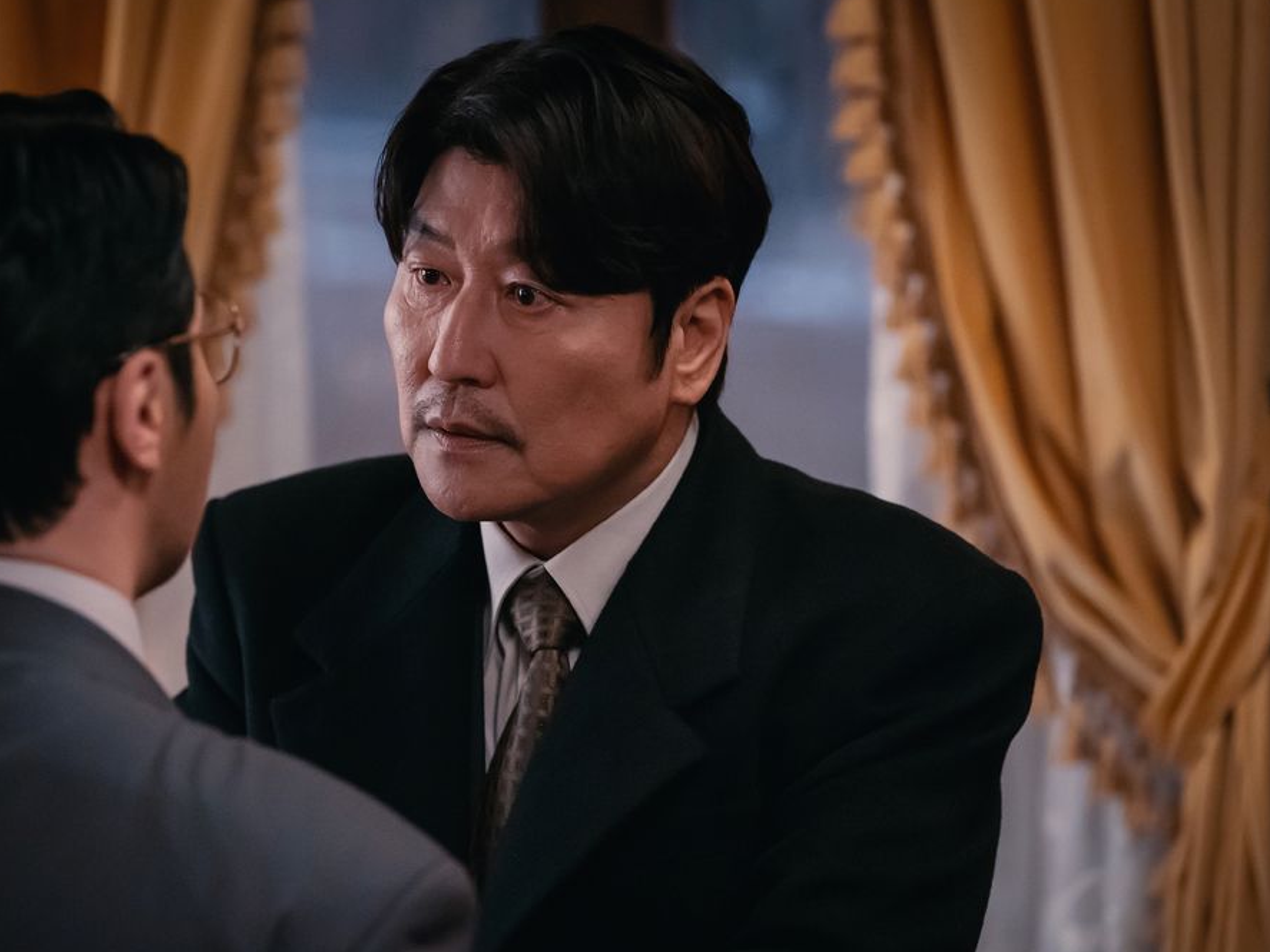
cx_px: 531
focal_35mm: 147
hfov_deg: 13.4
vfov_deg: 10.1
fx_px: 5392
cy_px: 554
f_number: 2.8
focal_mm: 113
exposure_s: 1/100
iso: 6400
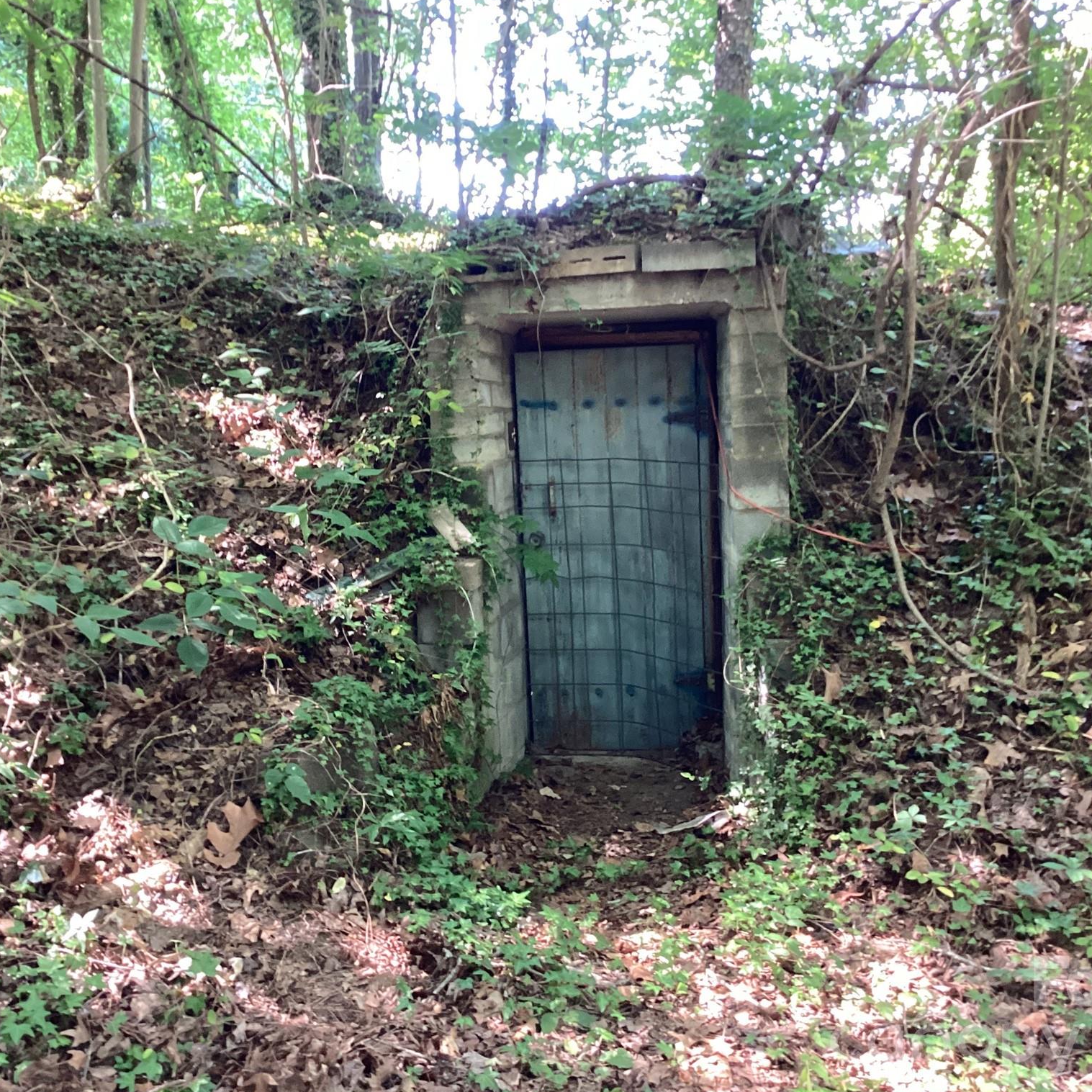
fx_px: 1321
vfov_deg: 44.9
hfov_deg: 44.9
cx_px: 526
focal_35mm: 37
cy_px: 544
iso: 250
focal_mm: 3.3
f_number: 2.4
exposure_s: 1/40
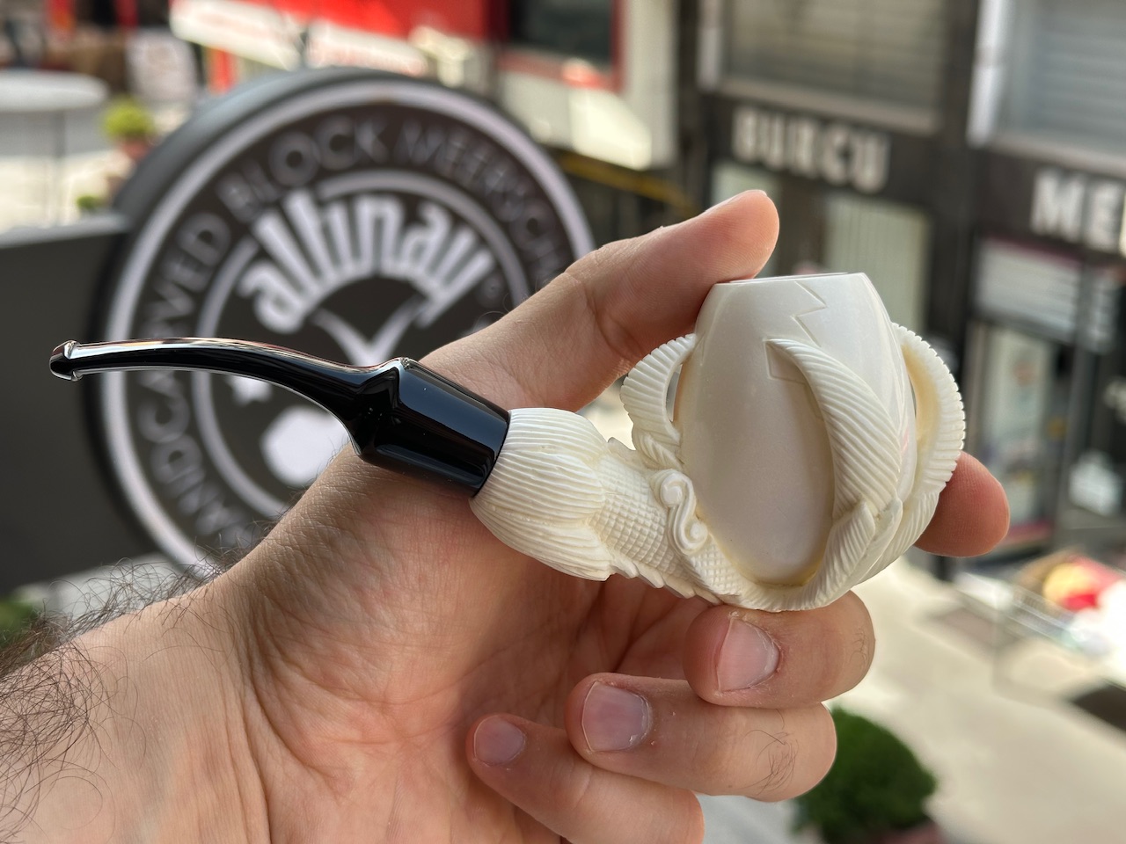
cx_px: 563
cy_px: 422
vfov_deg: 30.3
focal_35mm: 48
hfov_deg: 39.7
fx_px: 1561
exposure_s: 1/631
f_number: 1.78
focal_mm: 6.86
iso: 64
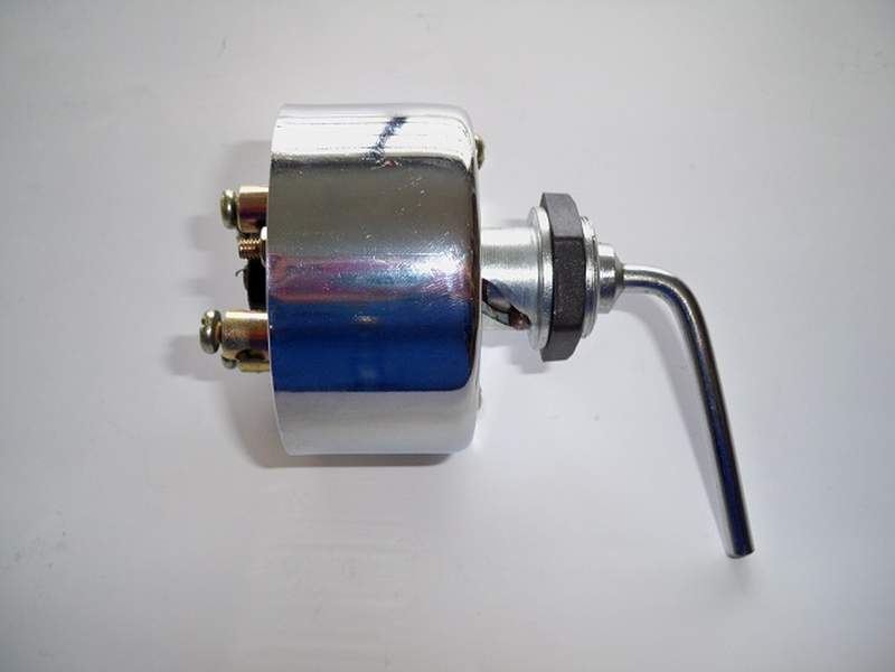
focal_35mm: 35
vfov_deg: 40.7
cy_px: 336
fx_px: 905
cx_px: 448
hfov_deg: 52.6
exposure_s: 1/30
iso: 160
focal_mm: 6.3
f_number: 3.1
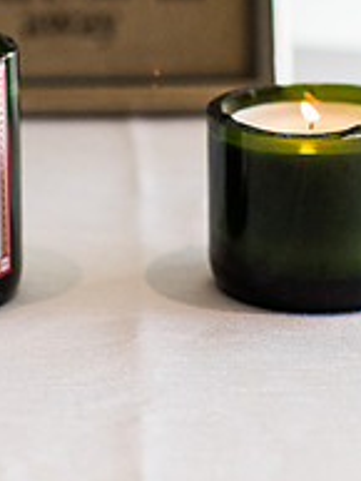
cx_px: 31
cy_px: 67
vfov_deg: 12.3
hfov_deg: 9.2
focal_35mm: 160
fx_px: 2222
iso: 1000
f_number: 2
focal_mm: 50
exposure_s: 1/800
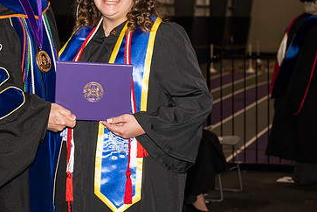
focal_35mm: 112
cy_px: 47
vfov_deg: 12.2
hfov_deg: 18.1
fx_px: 986
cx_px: 75
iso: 1000
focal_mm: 70
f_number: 5.6
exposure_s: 1/200
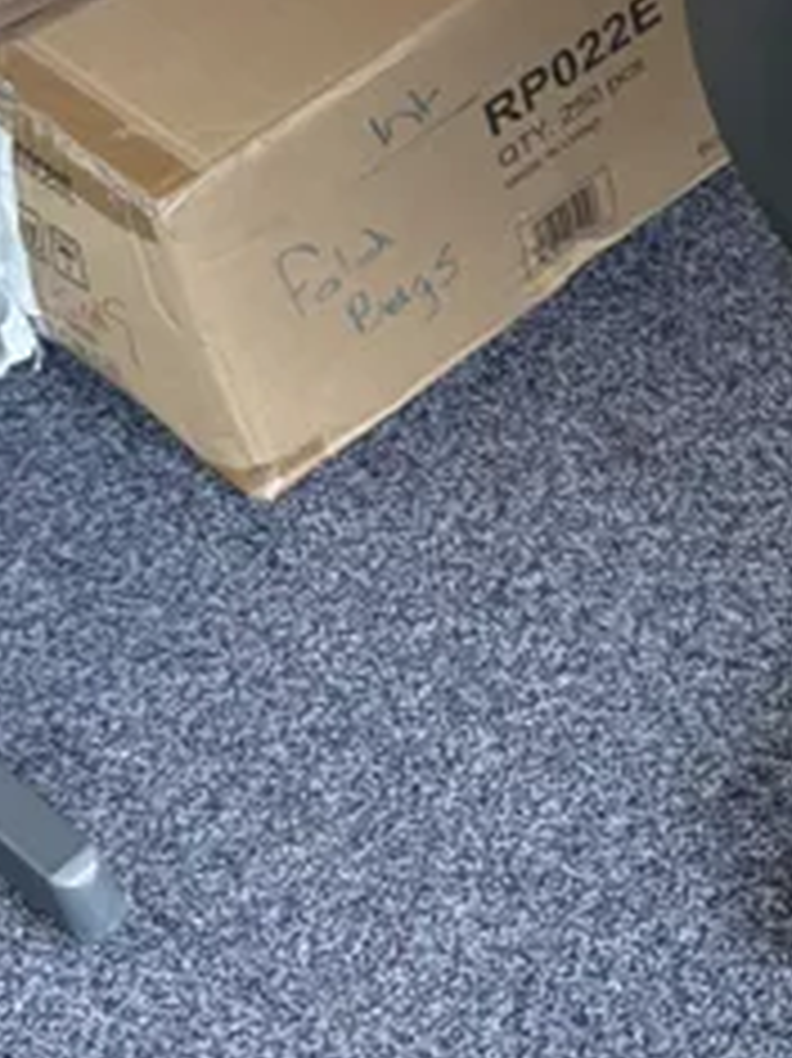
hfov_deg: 11.8
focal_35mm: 118
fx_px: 3603
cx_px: 1296
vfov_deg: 16.2
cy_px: -128
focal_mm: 5.96
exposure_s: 1/50
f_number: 1.6
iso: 100
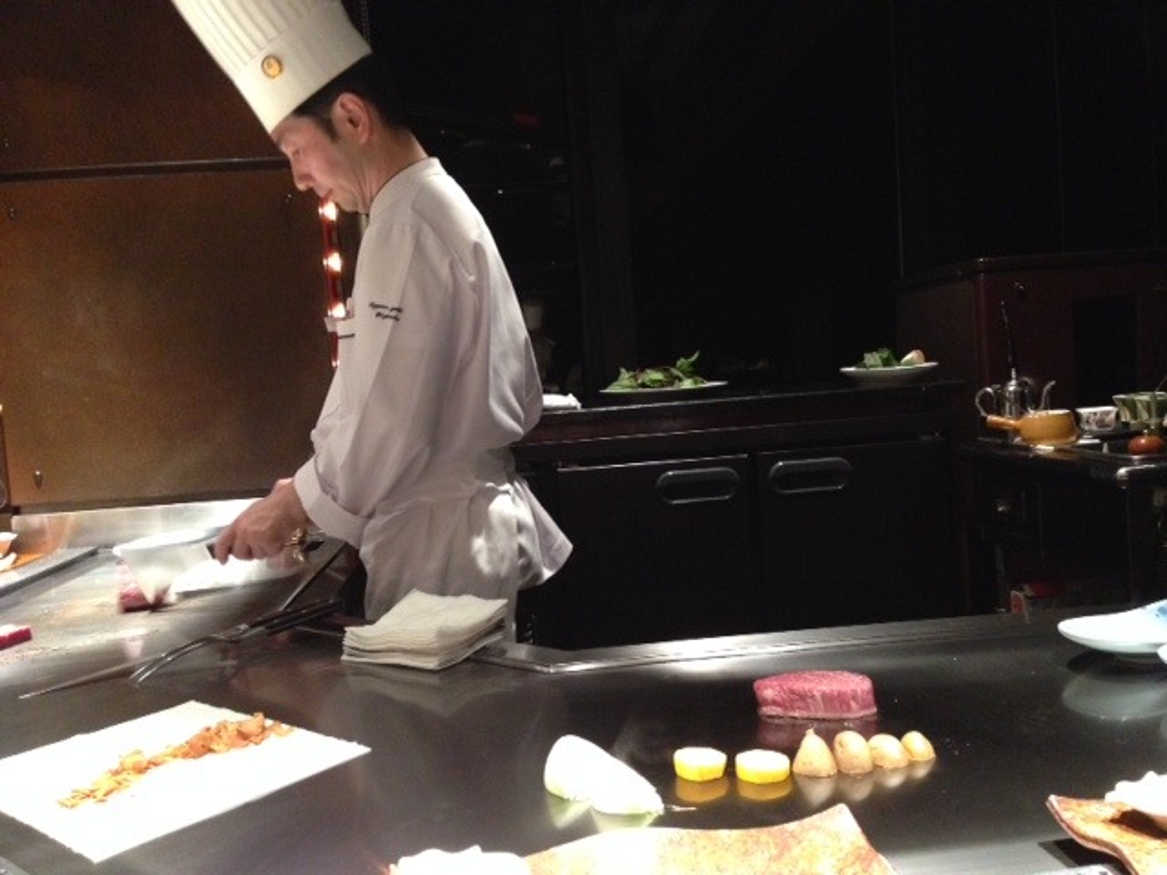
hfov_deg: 55.4
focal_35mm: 33
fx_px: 1113
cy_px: 438
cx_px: 584
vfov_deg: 42.9
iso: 400
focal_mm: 4.12
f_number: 2.4
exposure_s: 1/15
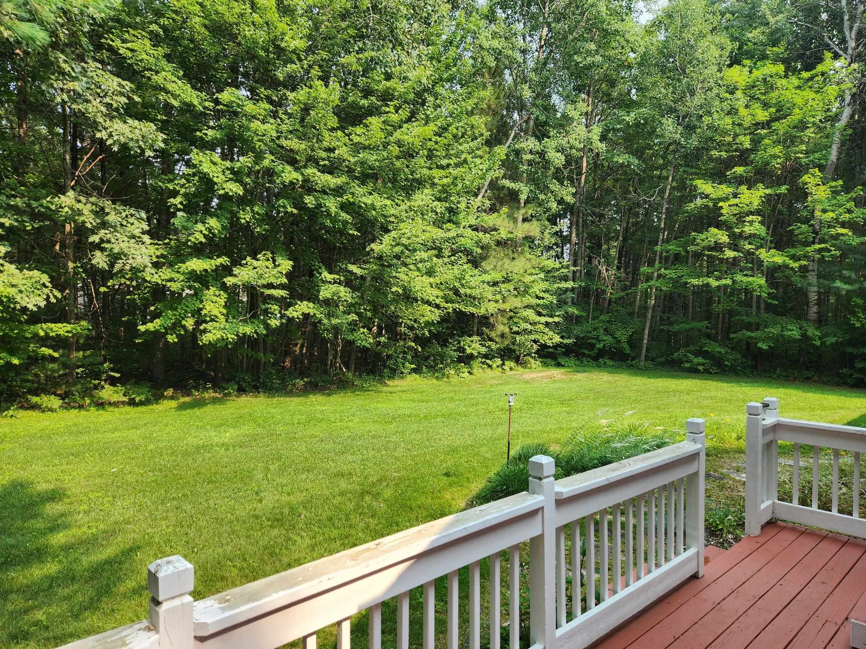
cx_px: 433
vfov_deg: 58.9
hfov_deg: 73.9
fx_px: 575
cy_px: 324
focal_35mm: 23
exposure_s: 1/340
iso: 20
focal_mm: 5.4
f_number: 1.8
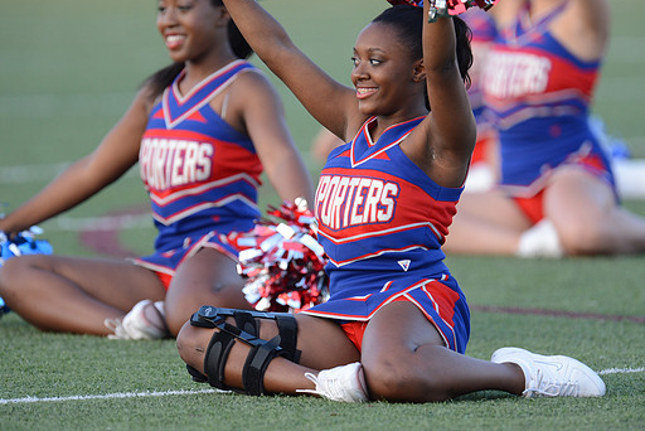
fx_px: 11168
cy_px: 188
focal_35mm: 623
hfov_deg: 3.3
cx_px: 315
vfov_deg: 2.2
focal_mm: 550
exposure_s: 1/500
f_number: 4
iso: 800
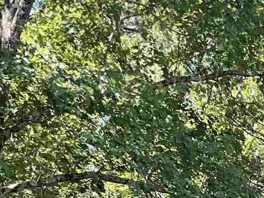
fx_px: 1068
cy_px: 404
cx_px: 326
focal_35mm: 140
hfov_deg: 13.7
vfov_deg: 9.8
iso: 16
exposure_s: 1/178
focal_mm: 3
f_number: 1.8
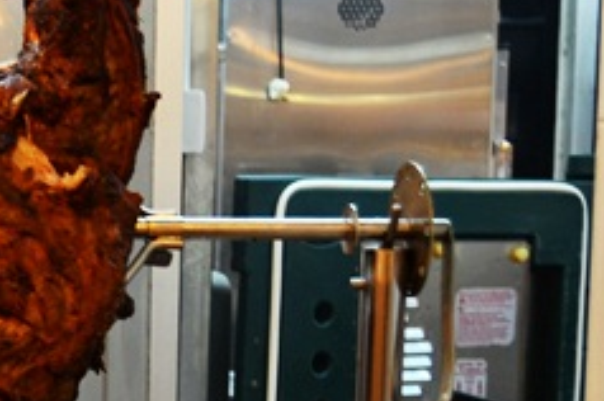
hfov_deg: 14.6
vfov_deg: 10.4
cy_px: 393
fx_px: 2195
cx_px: -312
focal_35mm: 131
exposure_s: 1/13
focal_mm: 26
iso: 200
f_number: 4.5
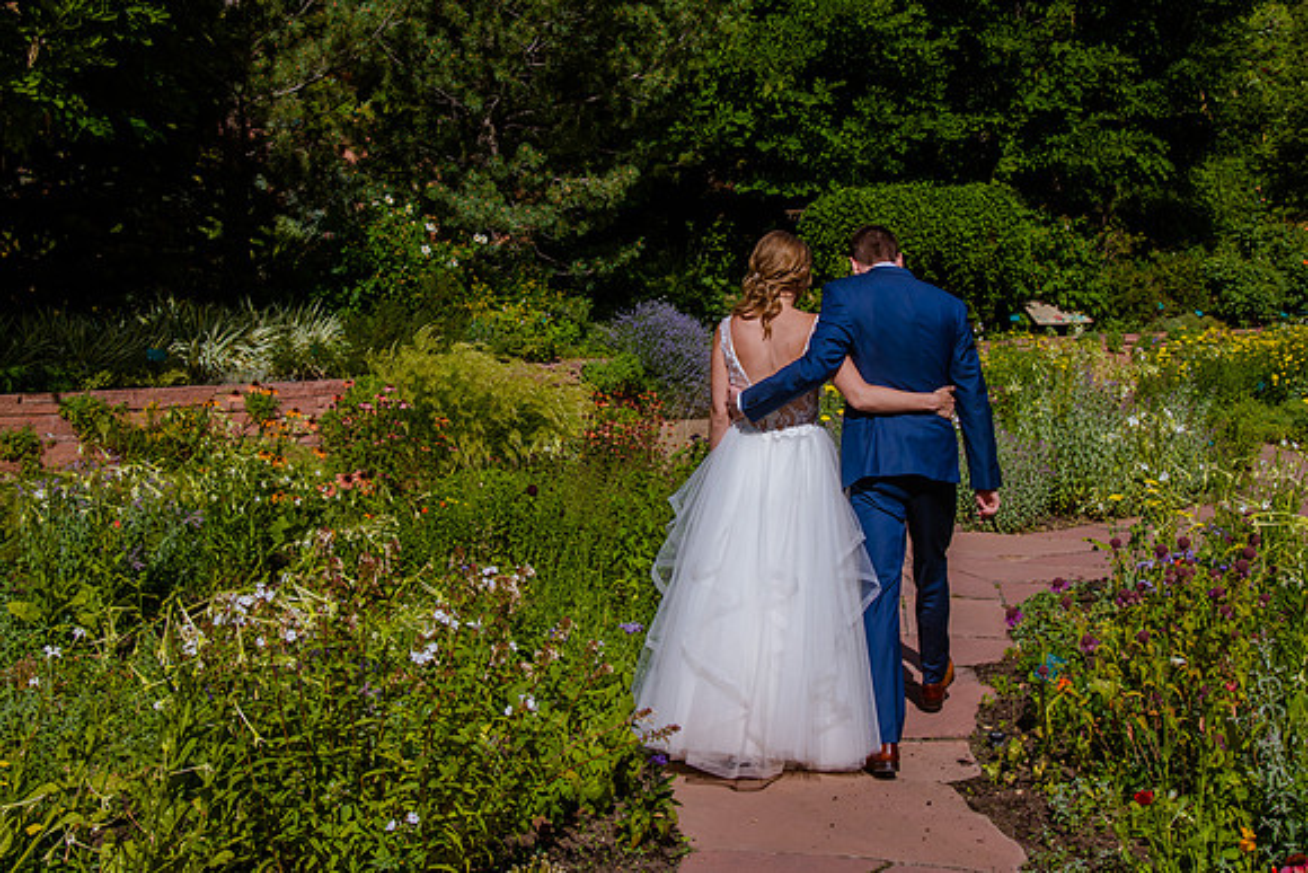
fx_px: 1682
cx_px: 699
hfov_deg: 42.5
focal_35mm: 46
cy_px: 356
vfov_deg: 29.0
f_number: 8
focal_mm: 38
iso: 200
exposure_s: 1/640
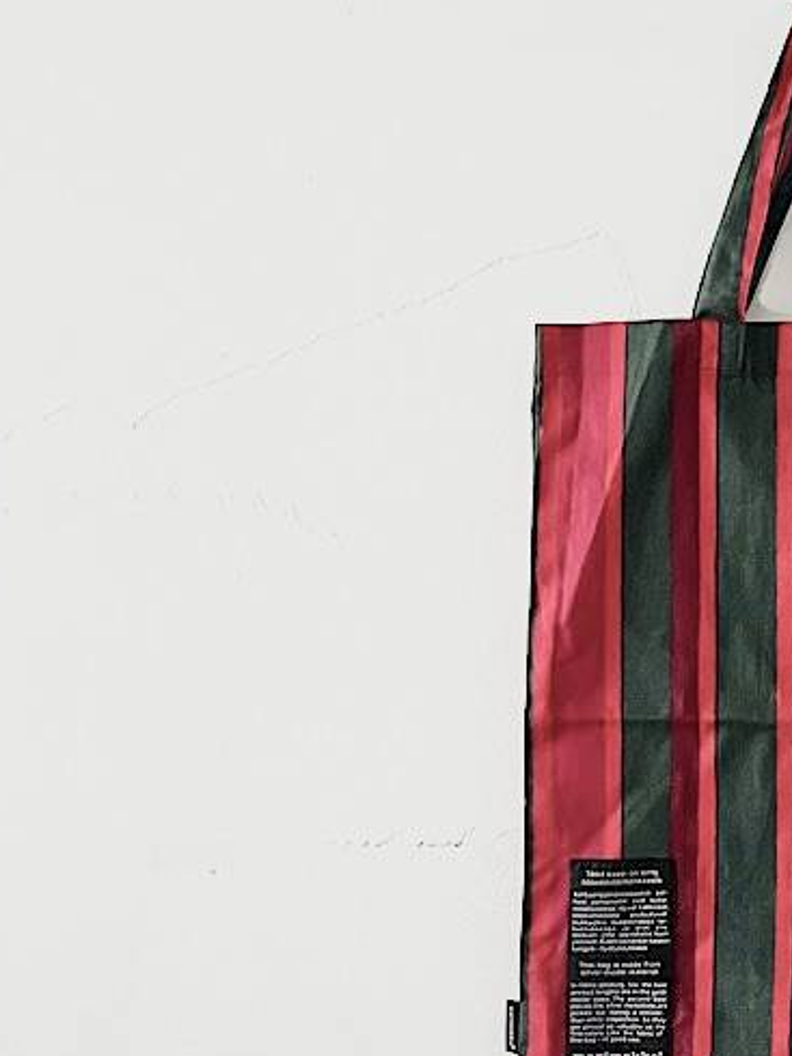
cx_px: 906
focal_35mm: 68
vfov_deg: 28.4
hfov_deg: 20.5
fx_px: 2074
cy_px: 395
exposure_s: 1/64
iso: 125
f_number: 1.6
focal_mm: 5.1
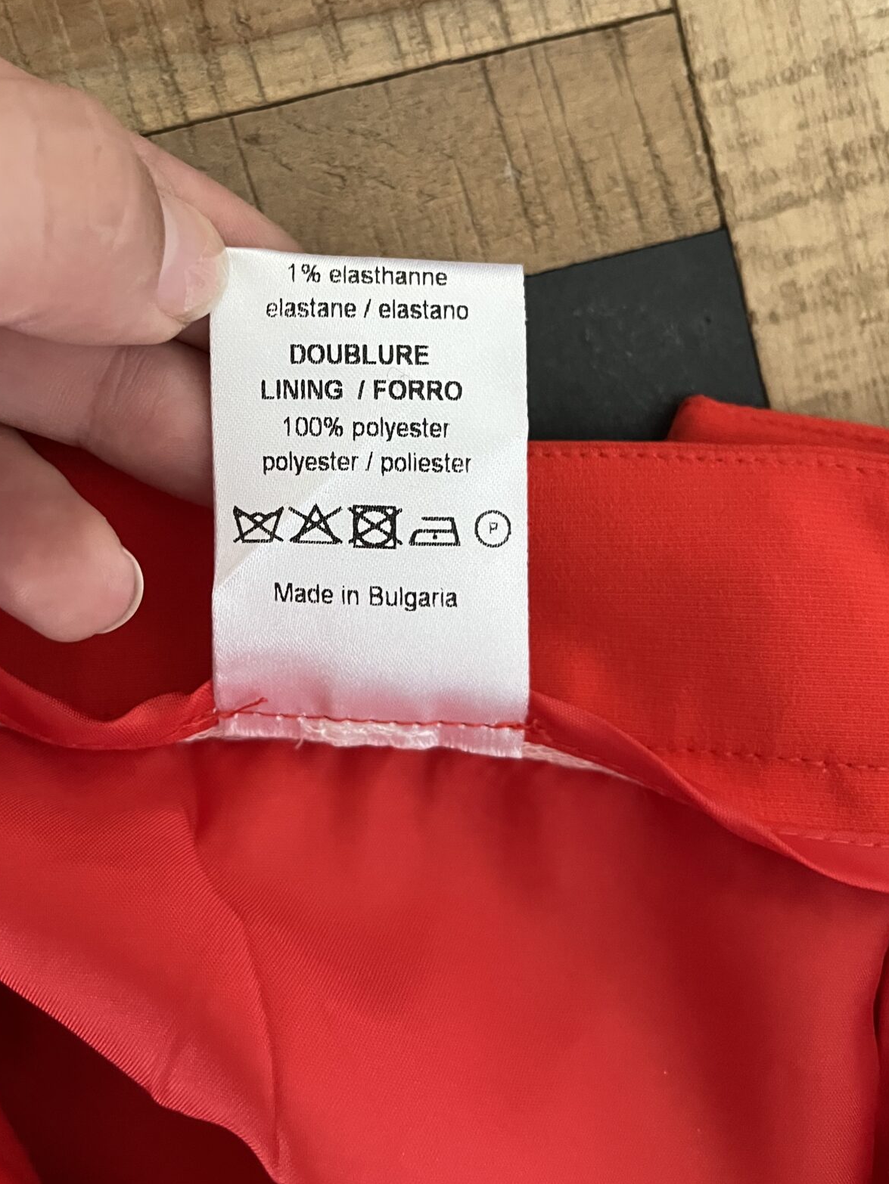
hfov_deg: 41.5
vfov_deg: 53.2
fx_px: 1164
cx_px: 340
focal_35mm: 34
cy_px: 430
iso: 500
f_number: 1.6
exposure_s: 1/59
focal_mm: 5.1
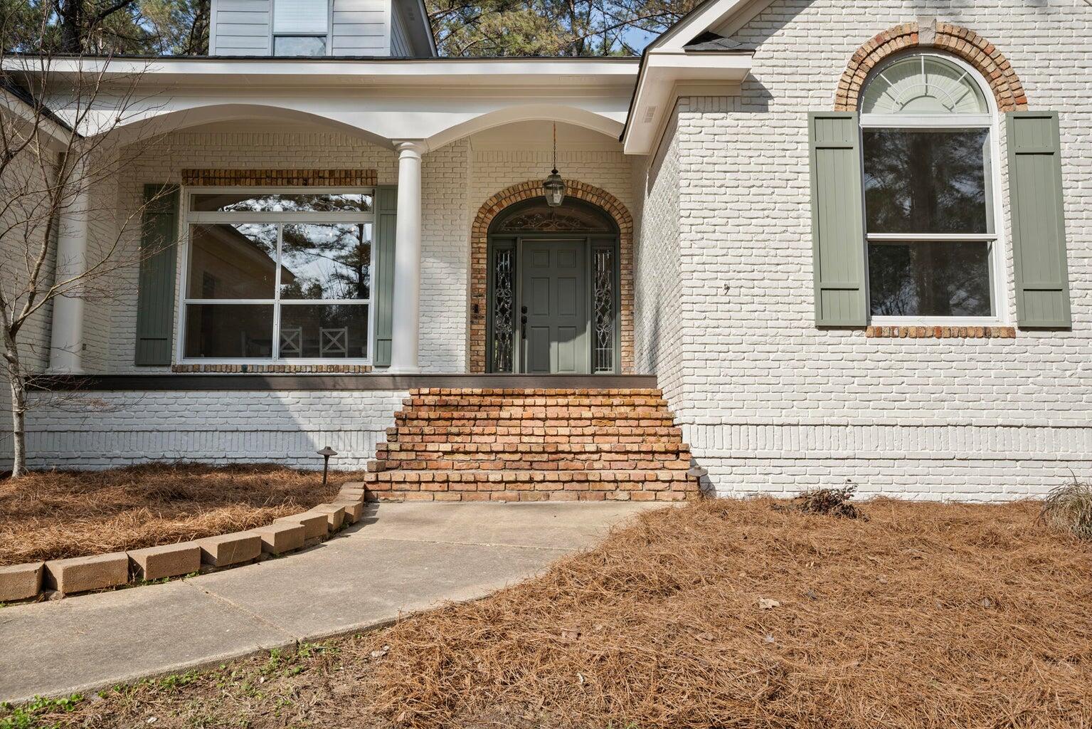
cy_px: 364
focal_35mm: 27
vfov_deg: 47.9
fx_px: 819
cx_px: 546
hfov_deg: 67.4
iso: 200
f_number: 11
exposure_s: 1/100
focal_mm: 27
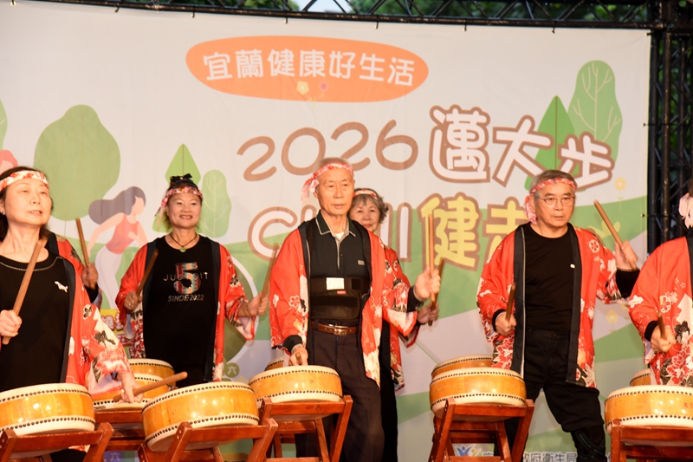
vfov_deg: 12.2
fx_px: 2155
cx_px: 346
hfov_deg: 18.3
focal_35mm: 112
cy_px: 231
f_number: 5.6
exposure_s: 1/125
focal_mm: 112
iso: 2500
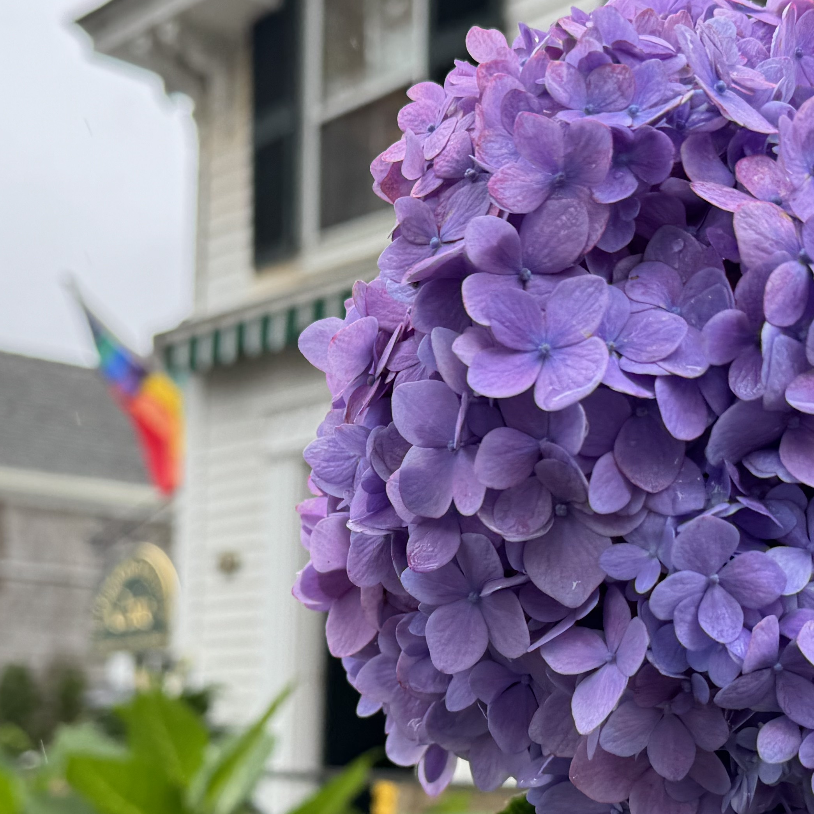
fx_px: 1543
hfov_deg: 29.5
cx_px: 430
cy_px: 568
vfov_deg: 29.3
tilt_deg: +7.5
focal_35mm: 58
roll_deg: -1.2
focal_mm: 6.86
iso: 50
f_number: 1.78
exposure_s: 1/128
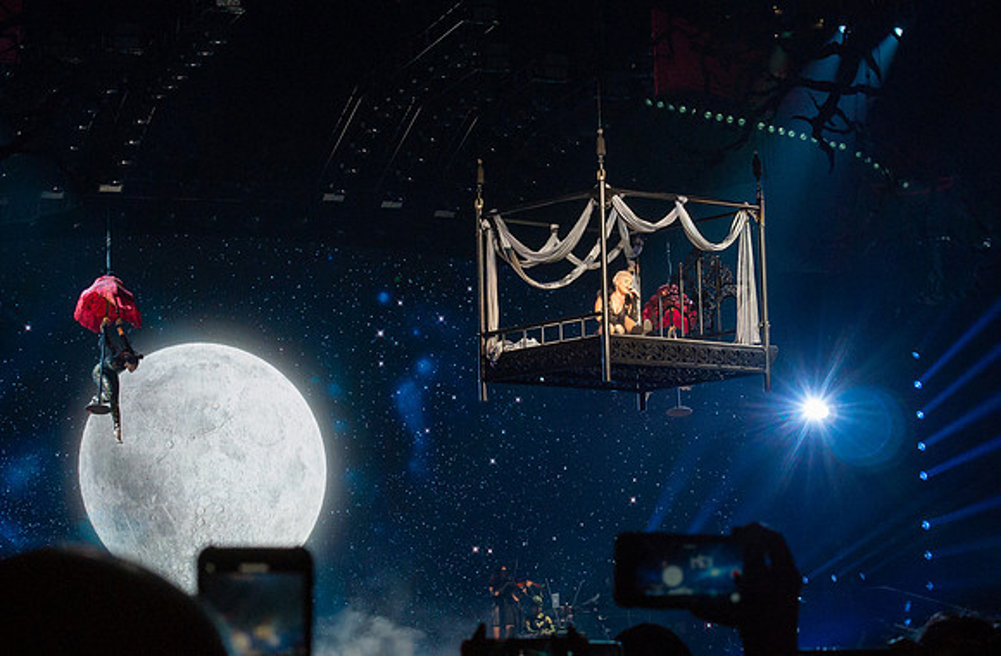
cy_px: 309
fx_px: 2882
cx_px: 518
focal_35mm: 104
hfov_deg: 19.7
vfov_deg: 13.0
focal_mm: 37.3
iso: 800
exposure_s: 1/100
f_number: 5.6
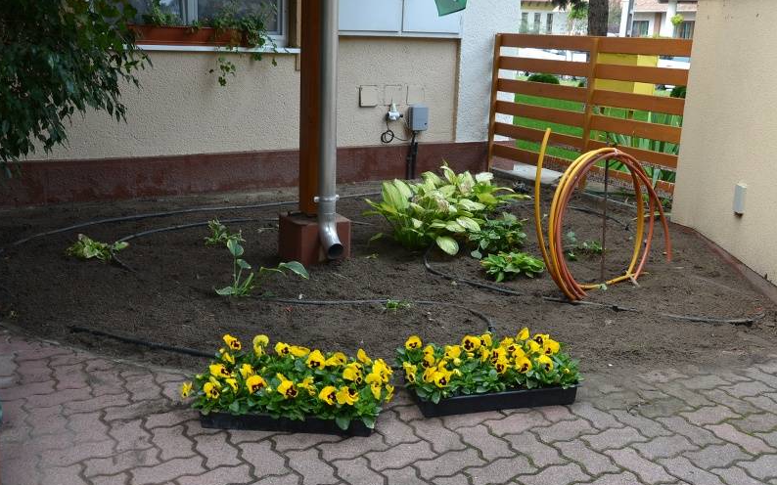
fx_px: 815
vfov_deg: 33.1
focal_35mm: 39
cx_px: 387
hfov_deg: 50.9
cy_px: 243
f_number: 5.6
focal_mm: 25
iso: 360
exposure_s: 1/125
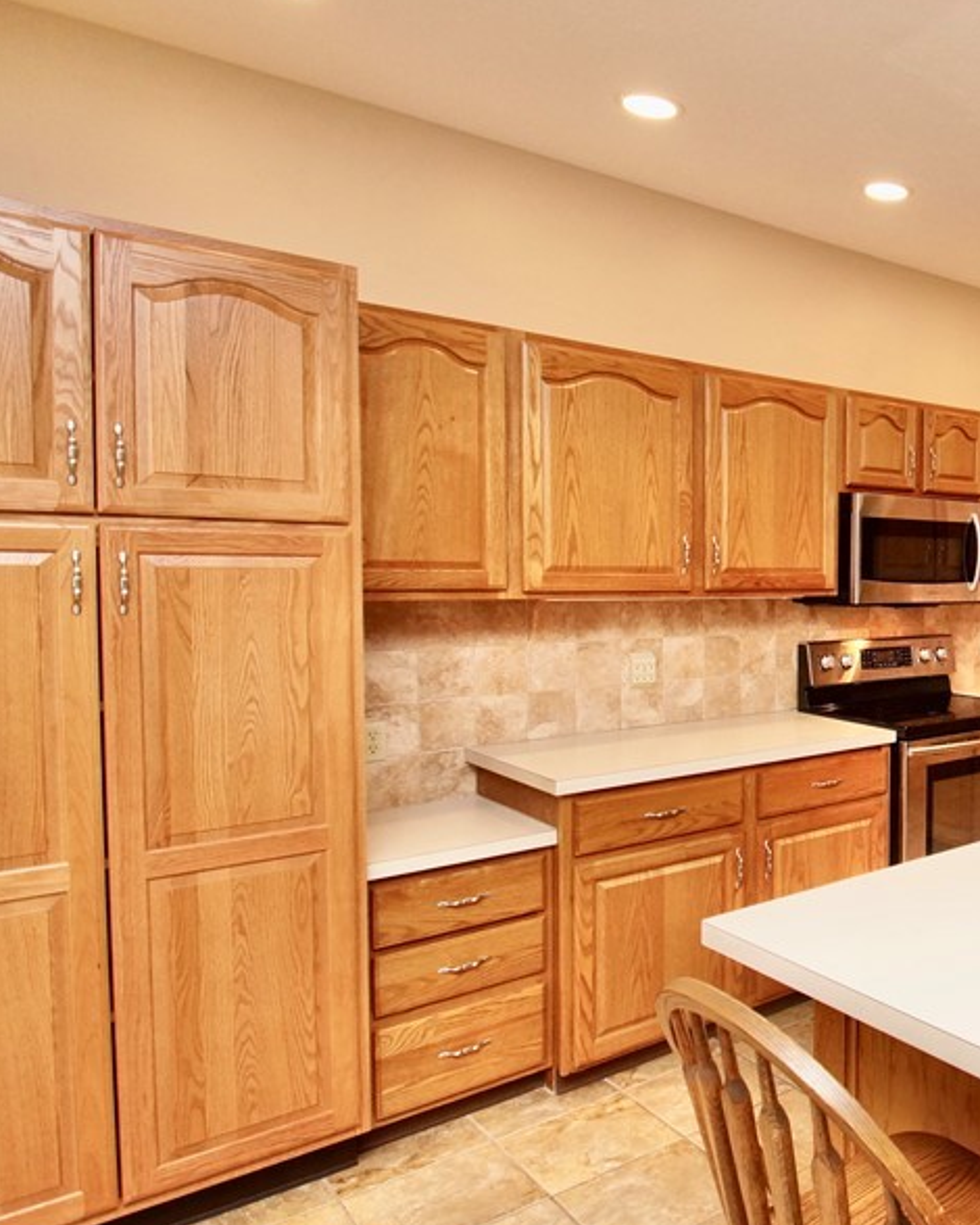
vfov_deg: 66.0
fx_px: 942
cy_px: 607
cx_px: 1053
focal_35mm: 26
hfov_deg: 43.8
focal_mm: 10
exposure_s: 1/160
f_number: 3.5
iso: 800
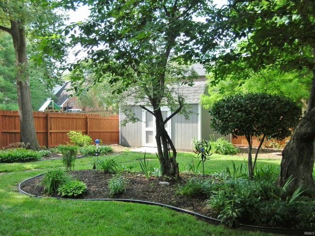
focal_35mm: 42
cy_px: 118
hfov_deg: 44.8
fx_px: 382
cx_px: 158
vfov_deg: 34.3
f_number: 2.8
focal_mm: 6.9
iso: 50
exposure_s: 1/150
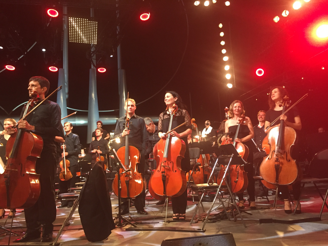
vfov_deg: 48.2
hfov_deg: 61.7
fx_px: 275
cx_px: 164
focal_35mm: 29
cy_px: 123
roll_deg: +2.3
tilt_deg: +10.0
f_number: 2.2
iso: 250
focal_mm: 4.15
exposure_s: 1/33
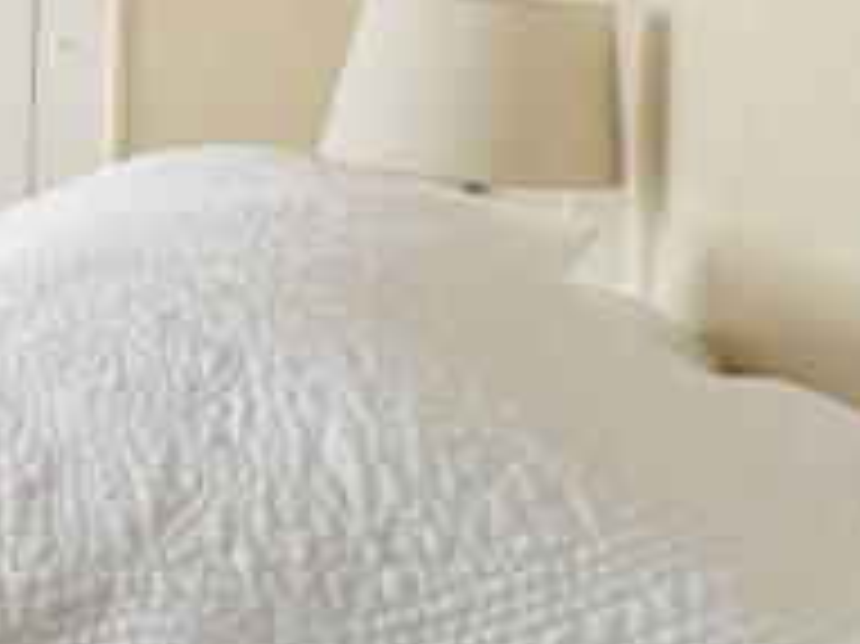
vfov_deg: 19.3
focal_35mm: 75
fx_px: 1862
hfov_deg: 16.5
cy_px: 68
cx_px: -1022
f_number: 2.2
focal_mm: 2.22
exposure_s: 1/160
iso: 40
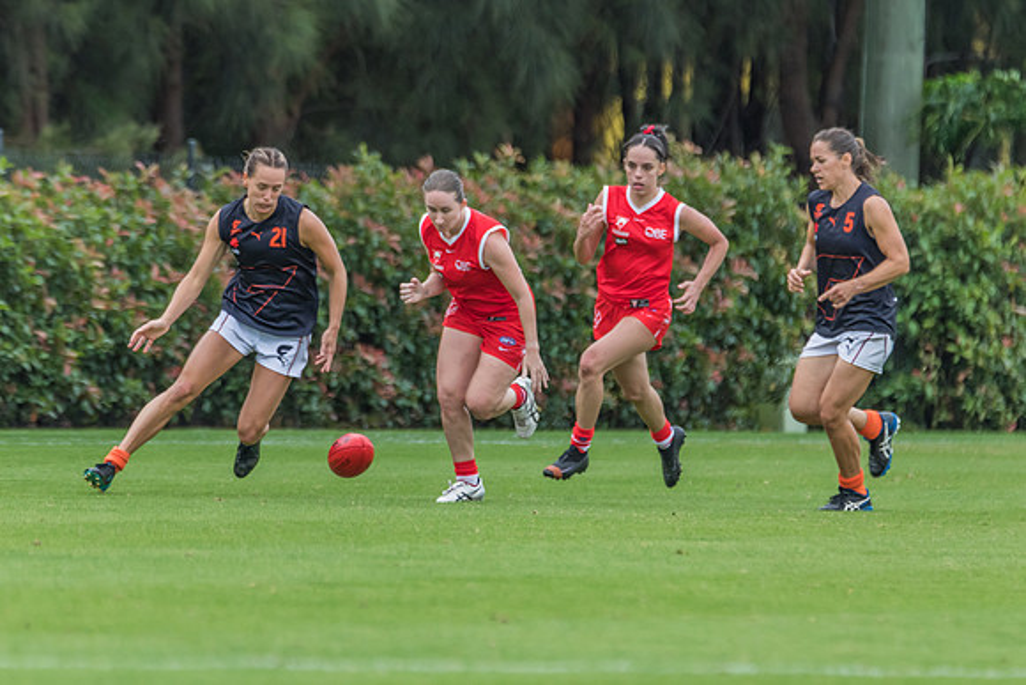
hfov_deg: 3.4
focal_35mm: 607
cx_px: 423
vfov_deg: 2.3
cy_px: 316
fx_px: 17302
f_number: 6
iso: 720
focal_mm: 420
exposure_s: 1/1250
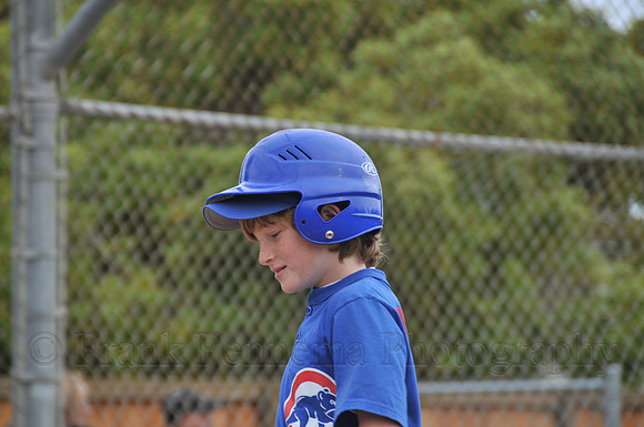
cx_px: 322
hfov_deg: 6.9
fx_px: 5359
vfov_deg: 4.6
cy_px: 214
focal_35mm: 300
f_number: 5.6
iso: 200
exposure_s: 1/250
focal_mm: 200
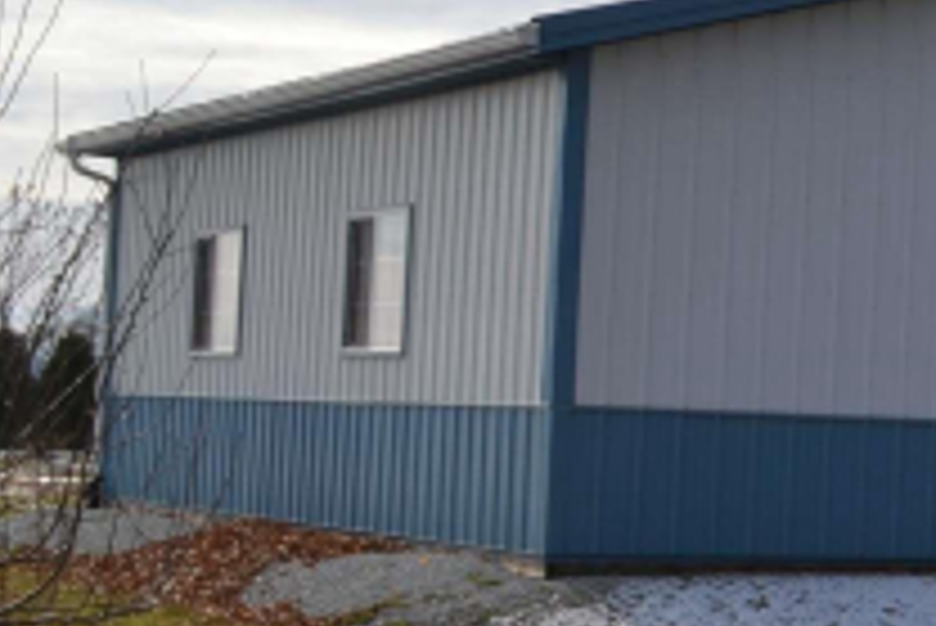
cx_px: 1606
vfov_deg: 12.7
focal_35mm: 108
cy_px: 297
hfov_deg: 16.3
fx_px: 2810
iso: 100
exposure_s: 1/200
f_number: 11
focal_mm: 20
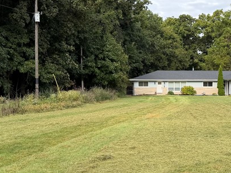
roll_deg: +0.1
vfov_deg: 24.0
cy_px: 104
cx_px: 169
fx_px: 407
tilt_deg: -4.5
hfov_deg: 31.2
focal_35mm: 61
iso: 80
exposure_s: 1/1855
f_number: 1.78
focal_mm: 6.76
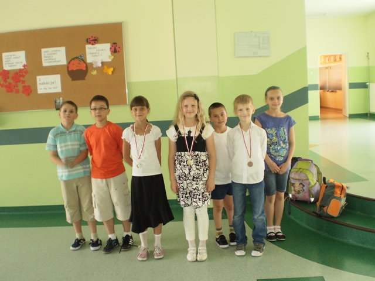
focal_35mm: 36
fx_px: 390
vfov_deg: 39.7
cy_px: 140
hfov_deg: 51.4
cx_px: 188
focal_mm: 6.3
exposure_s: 1/30
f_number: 3.1
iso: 125
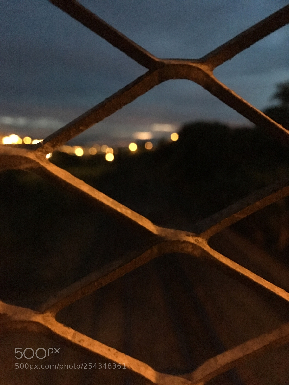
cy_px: 192
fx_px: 323
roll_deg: -0.2
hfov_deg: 48.2
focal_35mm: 29
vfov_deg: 61.7
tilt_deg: -6.4
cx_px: 144
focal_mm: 4.15
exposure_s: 1/15
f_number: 2.2
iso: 2000
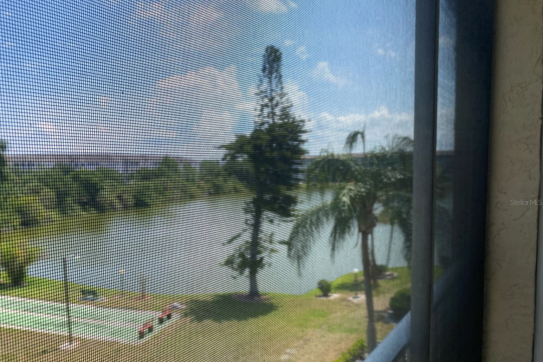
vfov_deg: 46.3
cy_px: 202
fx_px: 422
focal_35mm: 28
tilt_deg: -3.5
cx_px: 263
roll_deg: -0.1
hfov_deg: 65.5
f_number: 1.8
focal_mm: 4.25
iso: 32
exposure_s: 1/1678
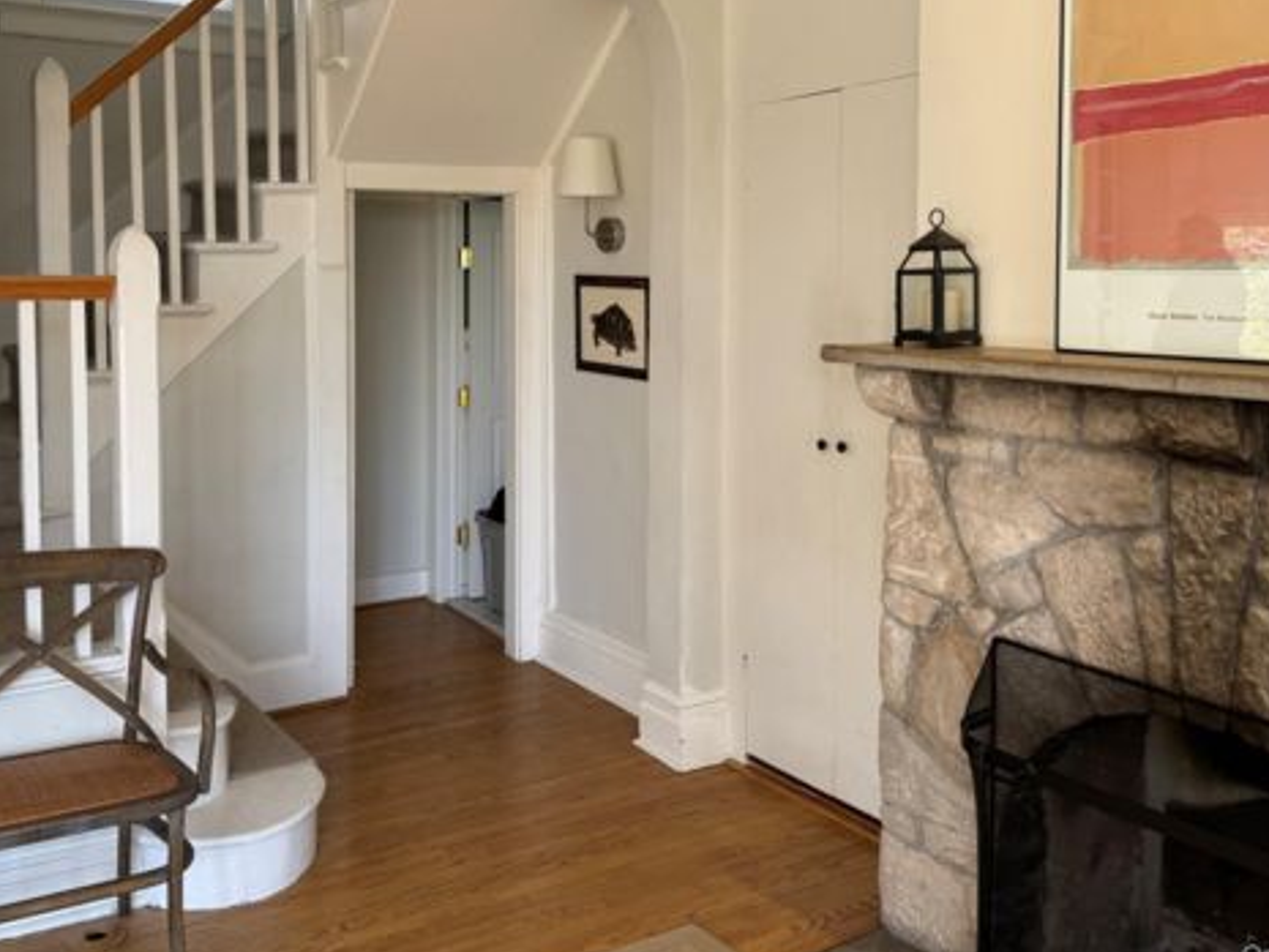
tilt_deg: -1.6
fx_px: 1210
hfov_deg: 55.1
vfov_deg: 42.4
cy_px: 319
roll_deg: -0.6
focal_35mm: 33
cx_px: 540
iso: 100
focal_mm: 6.76
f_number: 1.78
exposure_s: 1/121
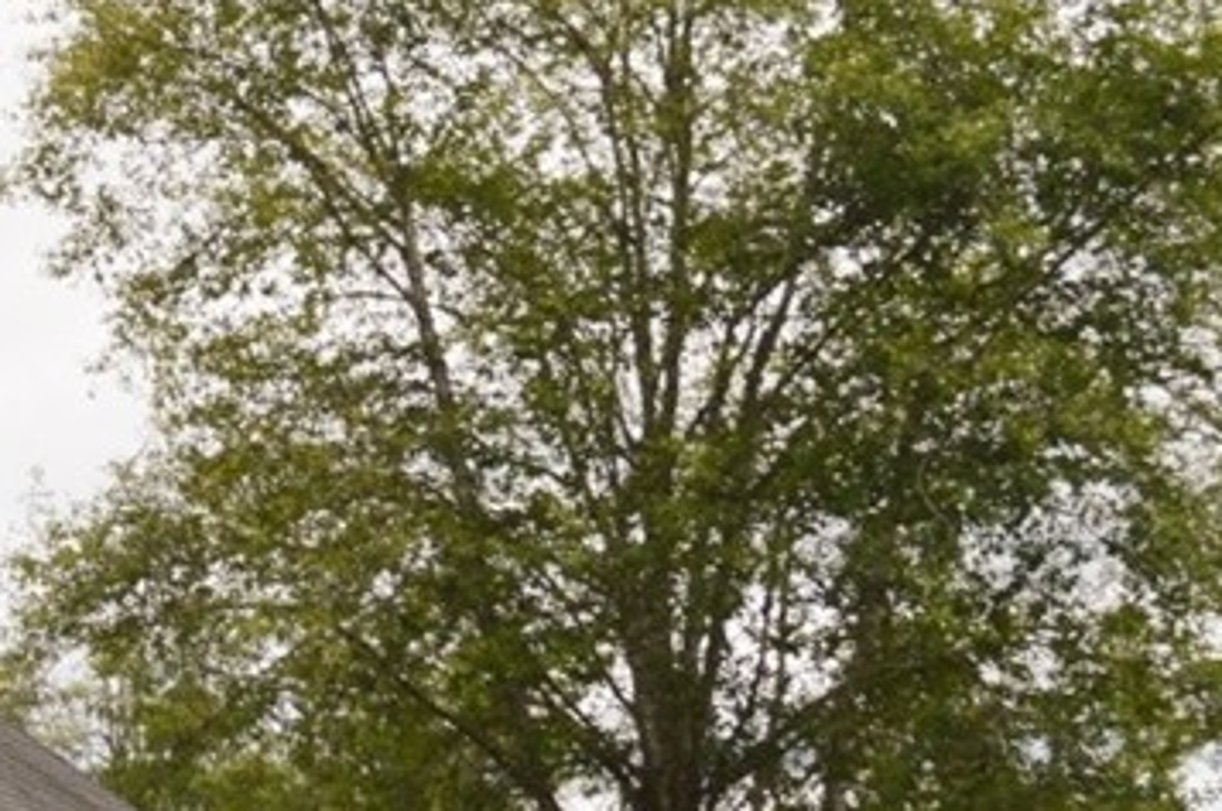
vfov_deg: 10.6
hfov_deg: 15.3
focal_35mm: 128
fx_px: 4339
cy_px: 849
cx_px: -337
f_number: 7.1
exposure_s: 1/200
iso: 100
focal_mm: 28
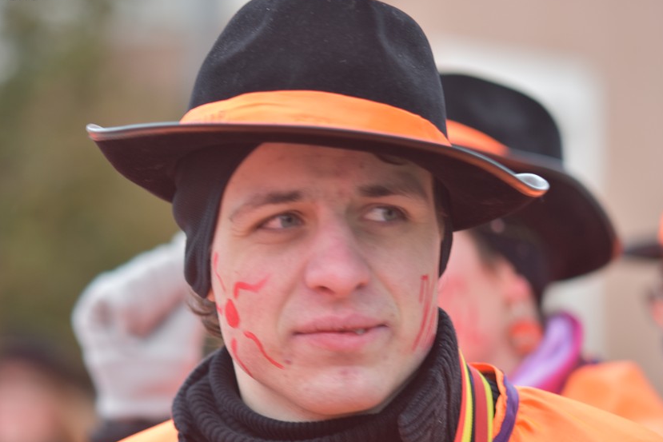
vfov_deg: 7.3
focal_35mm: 189
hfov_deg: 10.9
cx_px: 304
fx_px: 3481
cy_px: 248
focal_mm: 102
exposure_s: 1/160
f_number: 2.8
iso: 320
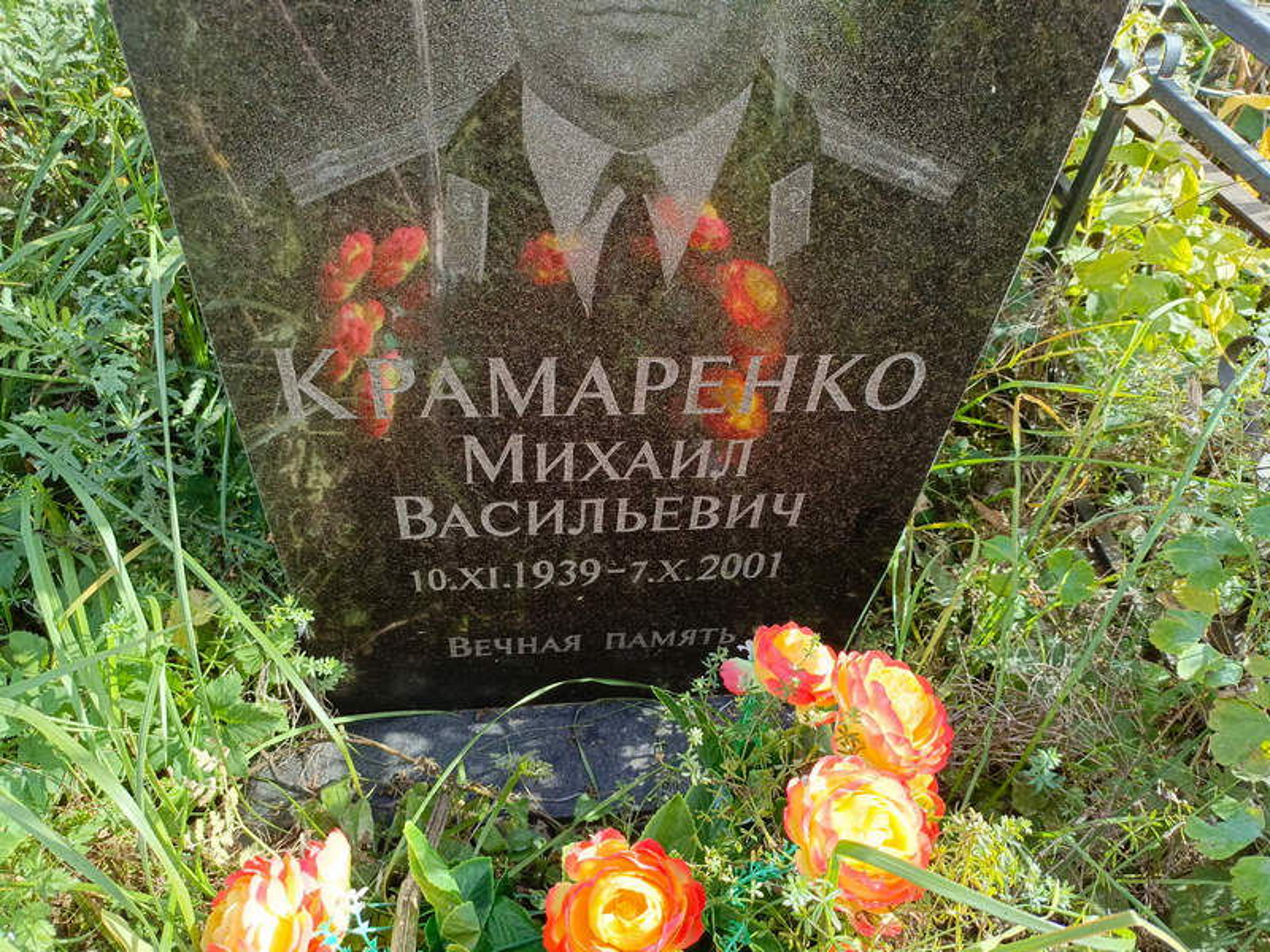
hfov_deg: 69.4
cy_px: 476
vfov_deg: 54.9
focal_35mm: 25
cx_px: 635
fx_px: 917
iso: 112
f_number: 1.69
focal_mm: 4.76
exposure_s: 1/283
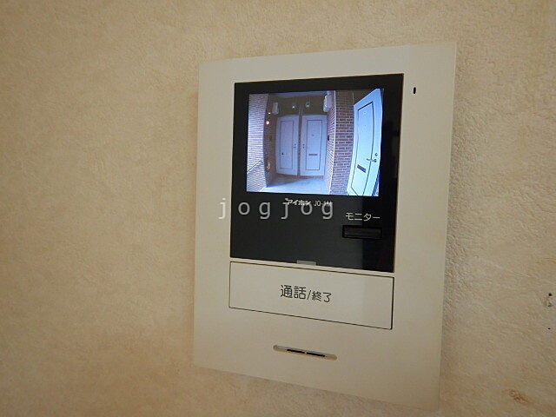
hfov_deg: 71.6
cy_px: 208
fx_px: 385
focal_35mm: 24
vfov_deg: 56.8
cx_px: 278
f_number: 2.8
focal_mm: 4.3
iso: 125
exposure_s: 1/30
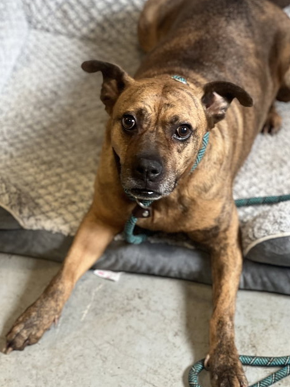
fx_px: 927
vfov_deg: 23.6
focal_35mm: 83
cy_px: 199
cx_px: 153
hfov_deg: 17.8
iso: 320
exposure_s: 1/40
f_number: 2.8
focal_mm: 9
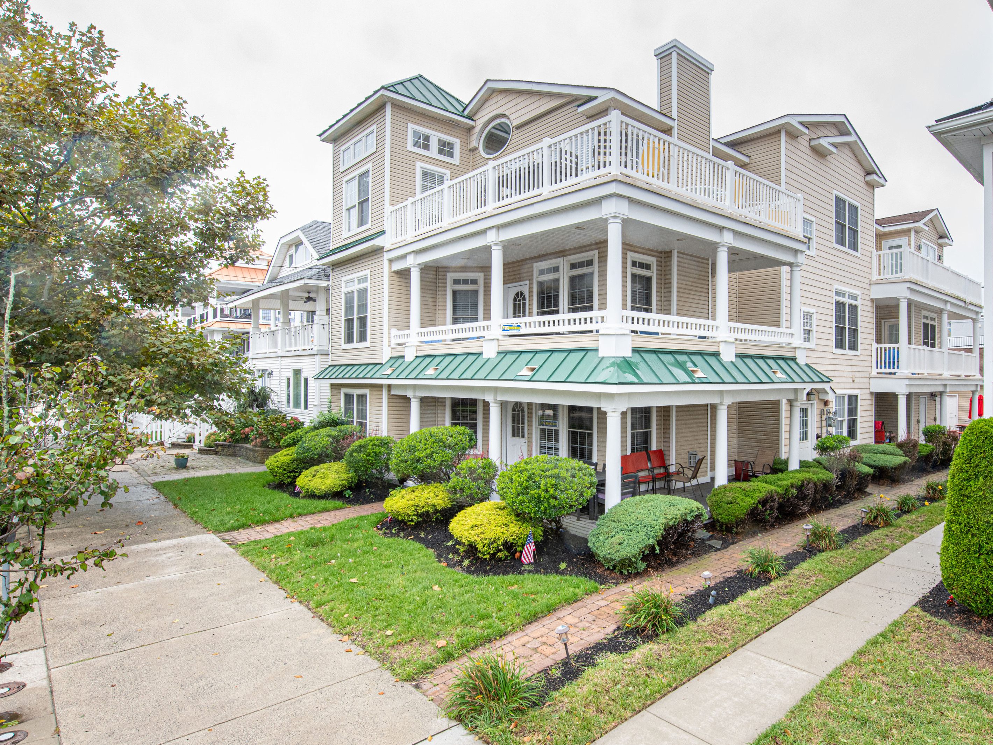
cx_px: 591
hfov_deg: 80.3
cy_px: 380
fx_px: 580
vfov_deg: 65.4
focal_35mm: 20
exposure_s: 1/100
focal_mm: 14
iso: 250
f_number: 9
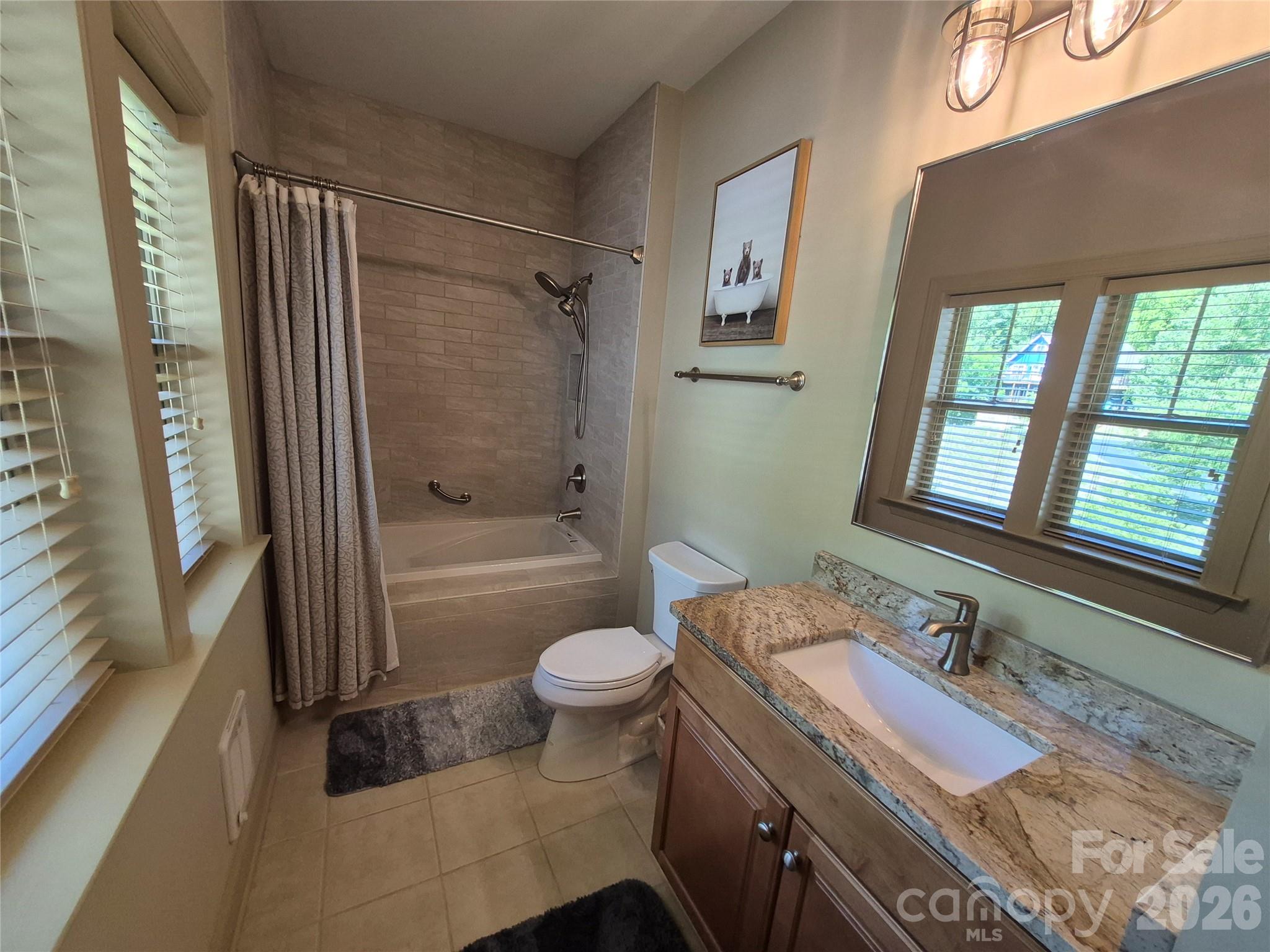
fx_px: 477
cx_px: 635
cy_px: 476
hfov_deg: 106.2
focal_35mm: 13
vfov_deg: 89.9
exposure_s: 1/60
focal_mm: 1.74
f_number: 2.2
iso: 160
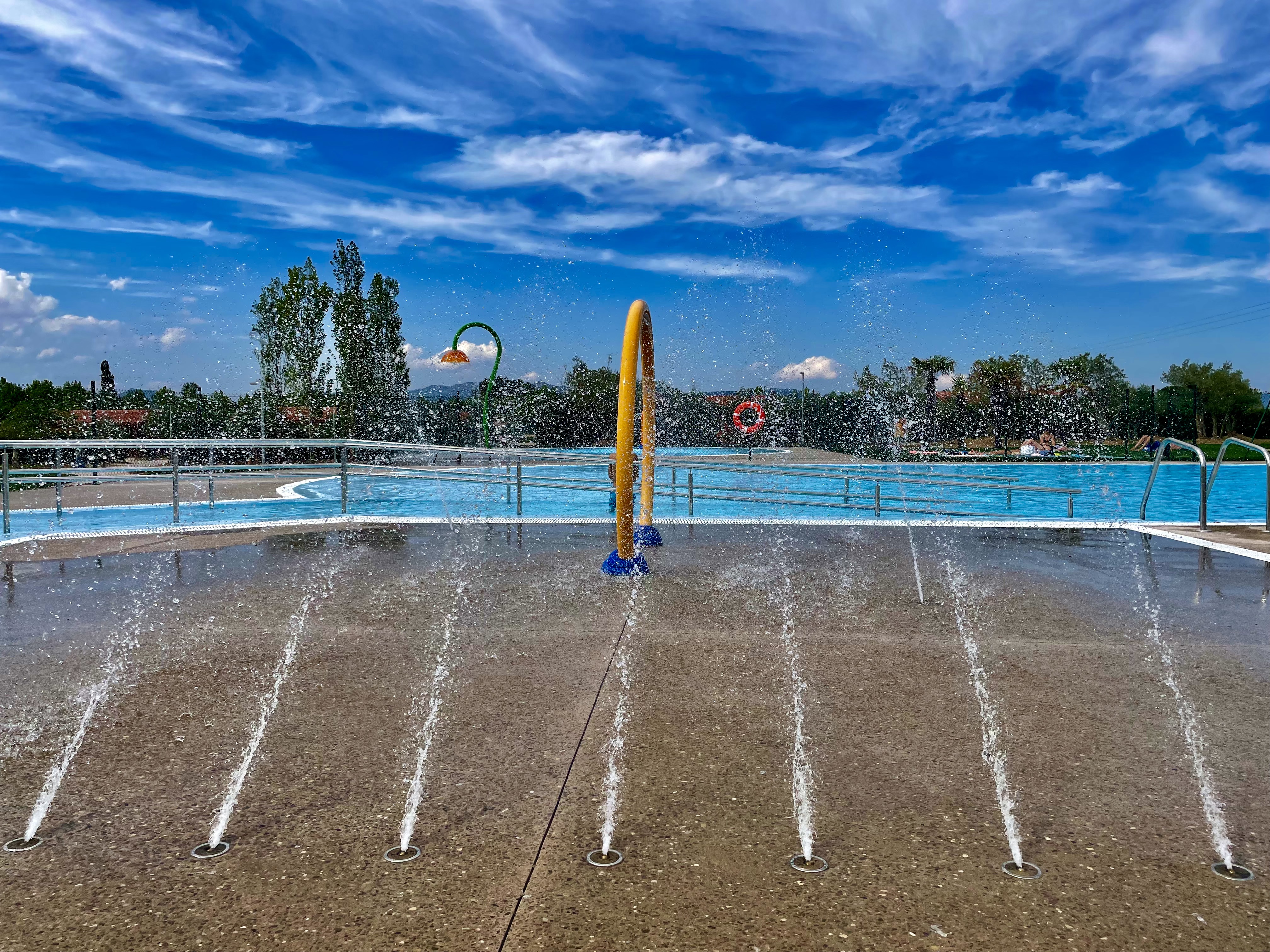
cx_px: 635
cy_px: 476
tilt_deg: -1.7
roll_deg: +0.3
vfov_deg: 53.1
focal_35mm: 26
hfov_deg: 67.3
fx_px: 954
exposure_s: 1/4464
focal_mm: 4.2
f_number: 1.6
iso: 32
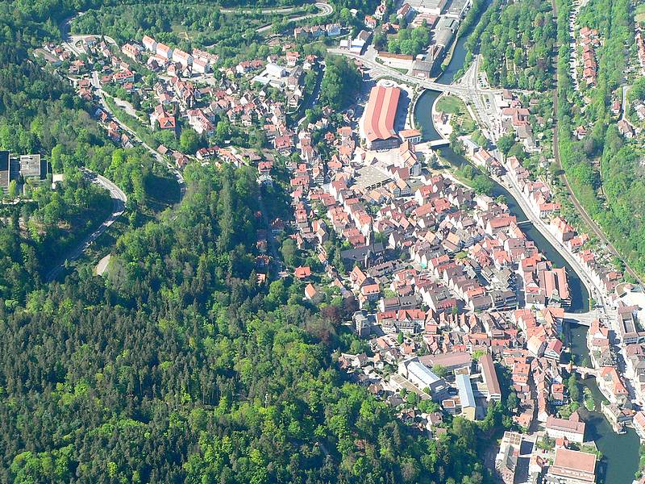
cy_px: 242
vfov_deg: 17.4
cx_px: 322
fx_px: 1584
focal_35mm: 85
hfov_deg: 23.0
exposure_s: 1/500
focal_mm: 14.1
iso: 200
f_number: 5.6
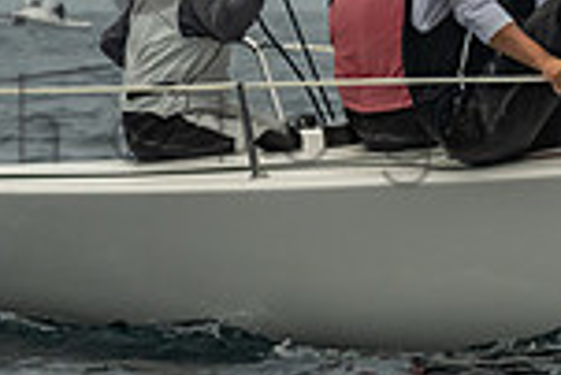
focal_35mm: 604
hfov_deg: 3.4
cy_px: -147
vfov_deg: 2.3
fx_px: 9421
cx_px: 732
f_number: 9
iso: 800
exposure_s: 1/3200
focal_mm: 155
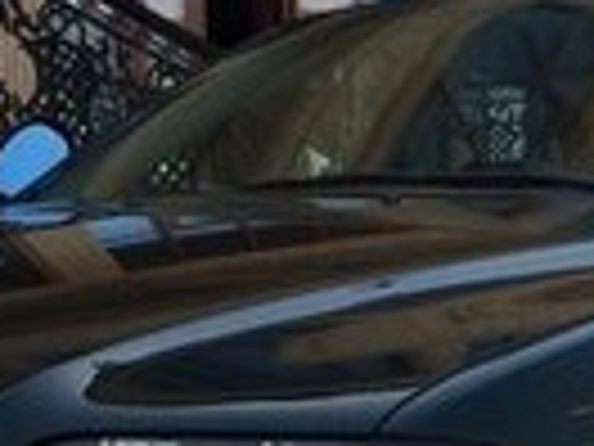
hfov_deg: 13.5
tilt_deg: -8.4
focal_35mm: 145
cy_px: 696
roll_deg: -1.1
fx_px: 2488
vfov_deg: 9.9
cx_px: 554
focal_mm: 4.15
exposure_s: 1/954
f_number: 2.2
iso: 32
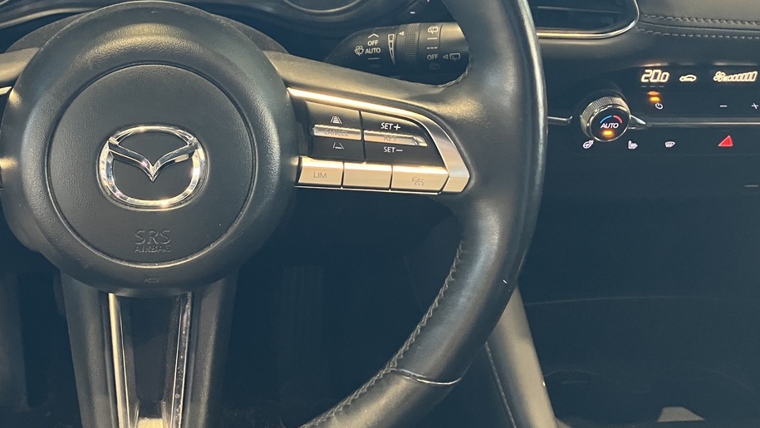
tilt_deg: -28.1
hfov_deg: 42.5
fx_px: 967
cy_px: 111
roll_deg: -2.4
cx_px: 272
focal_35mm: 48
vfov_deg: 24.7
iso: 250
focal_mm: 3.99
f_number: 1.8
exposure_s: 1/33
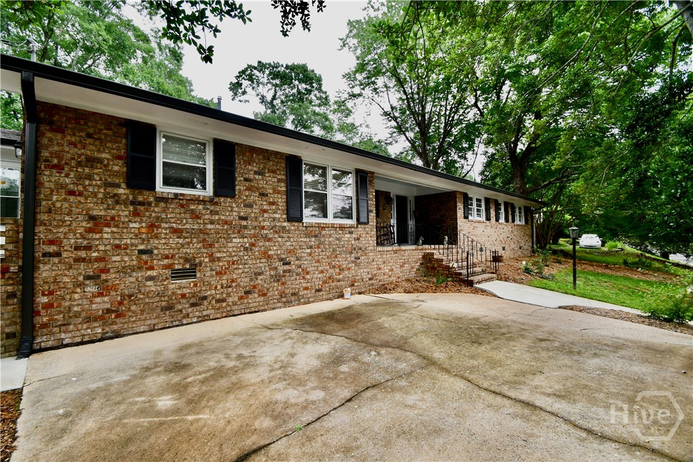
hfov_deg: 100.4
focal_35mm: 15
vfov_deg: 77.3
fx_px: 289
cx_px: 346
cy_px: 231
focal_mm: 10
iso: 400
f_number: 5
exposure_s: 1/250
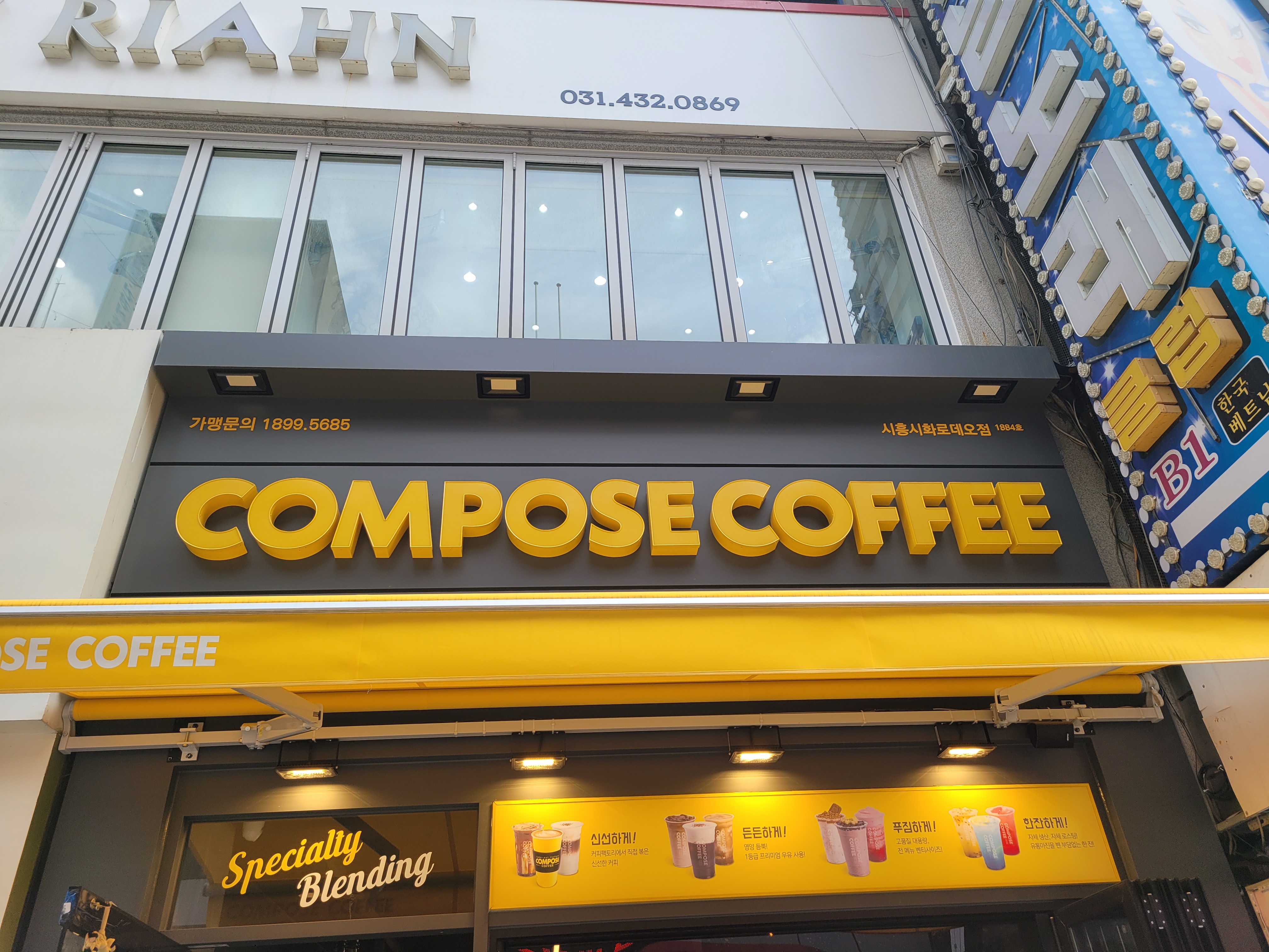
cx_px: 634
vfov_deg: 53.1
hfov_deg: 67.3
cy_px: 476
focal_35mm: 26
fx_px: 953
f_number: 1.8
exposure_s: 1/771
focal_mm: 5.4
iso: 40
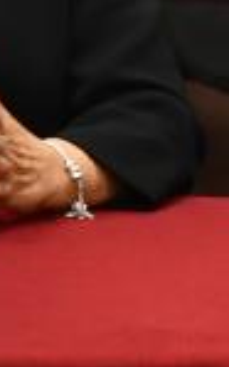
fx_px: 6657
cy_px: -249
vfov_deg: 3.1
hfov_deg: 1.9
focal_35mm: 666
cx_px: -982
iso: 640
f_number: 4.5
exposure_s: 1/60
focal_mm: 40
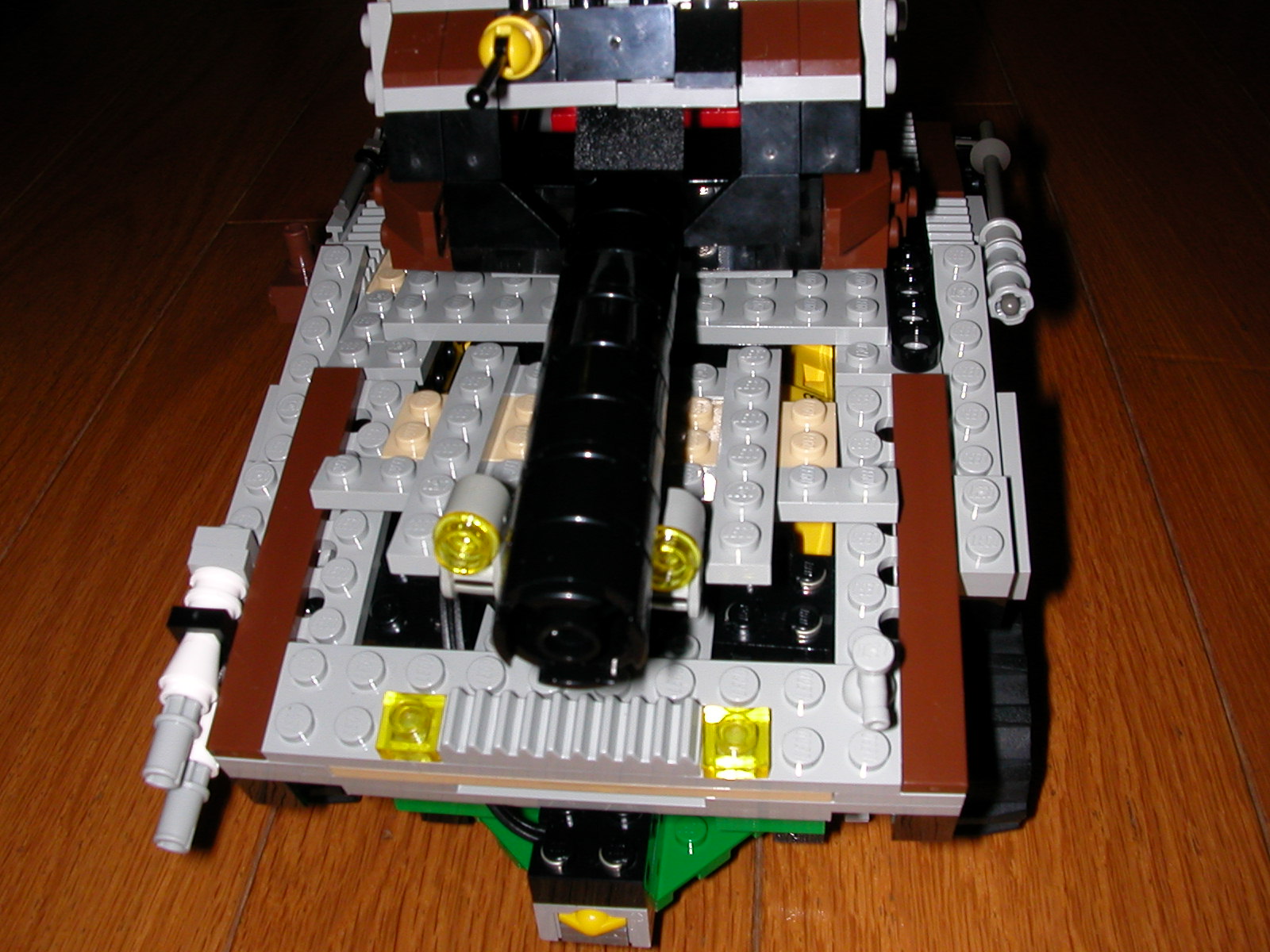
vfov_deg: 38.7
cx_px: 635
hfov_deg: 50.1
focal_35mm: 37
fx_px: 1357
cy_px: 476
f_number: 4.5
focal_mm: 5.6
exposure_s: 1/59.9
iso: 100
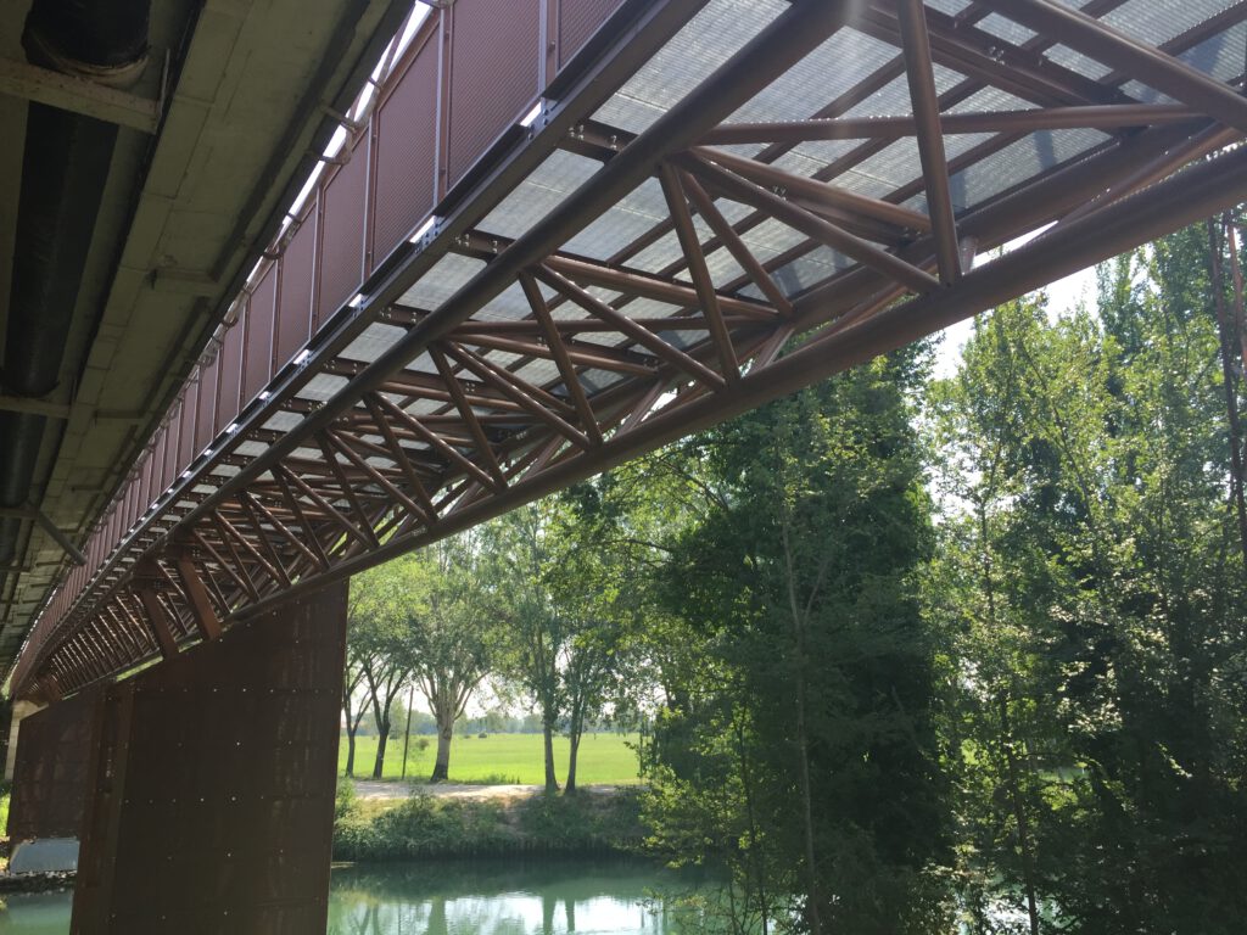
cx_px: 624
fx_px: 1045
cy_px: 468
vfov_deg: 48.2
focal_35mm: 29
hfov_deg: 61.7
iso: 32
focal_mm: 4.15
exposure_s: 1/465
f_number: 2.2
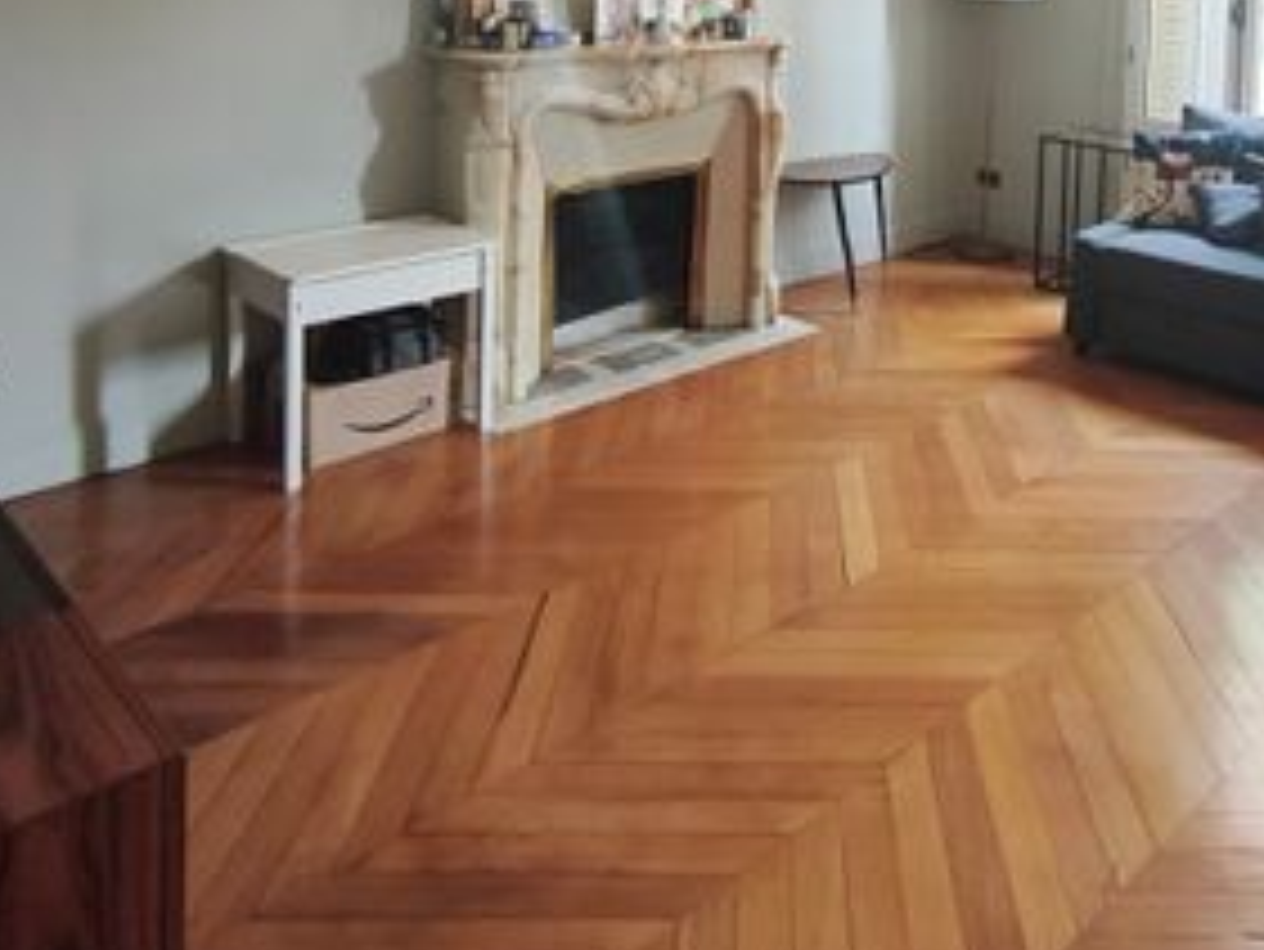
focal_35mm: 32
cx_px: 895
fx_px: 1169
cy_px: -23
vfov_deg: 38.6
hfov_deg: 55.0
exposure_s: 1/33.3
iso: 160
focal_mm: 1.65
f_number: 2.2
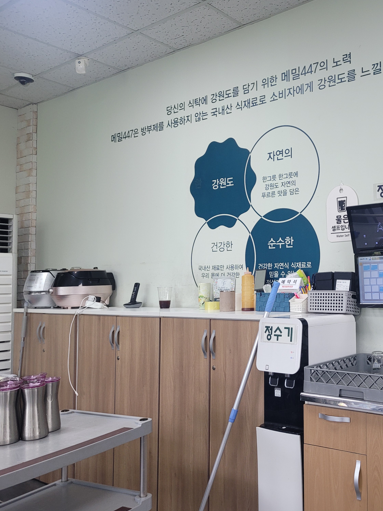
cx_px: 342
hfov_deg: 38.1
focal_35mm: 35
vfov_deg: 52.6
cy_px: 254
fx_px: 516
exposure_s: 1/120
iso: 160
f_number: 1.8
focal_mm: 5.4
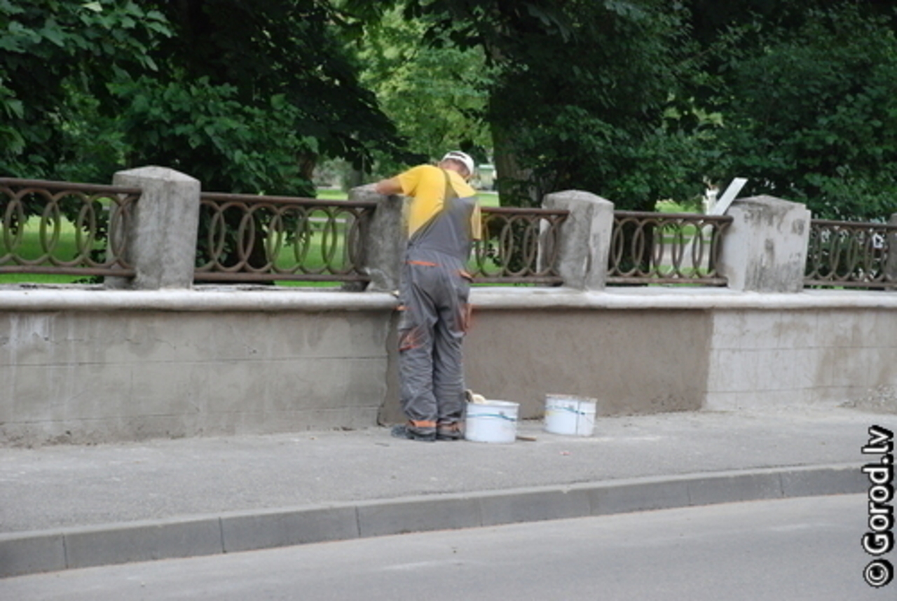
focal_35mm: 135
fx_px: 3369
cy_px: 300
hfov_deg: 15.2
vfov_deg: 10.2
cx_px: 448
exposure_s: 1/180
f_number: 5.6
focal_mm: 90
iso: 400
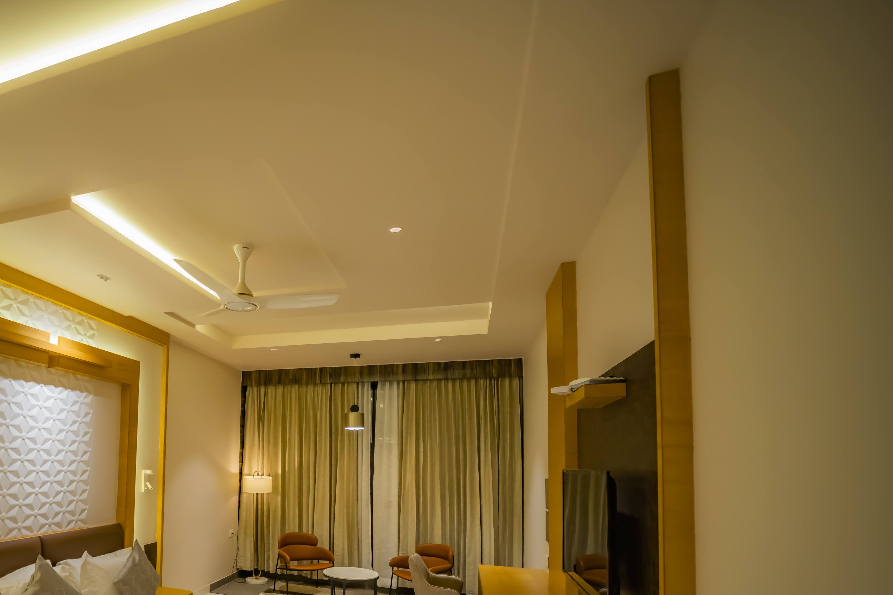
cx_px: 258
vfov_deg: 57.2
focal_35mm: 21
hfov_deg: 77.0
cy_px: 430
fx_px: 521
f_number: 2.8
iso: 800
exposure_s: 1/160
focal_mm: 14
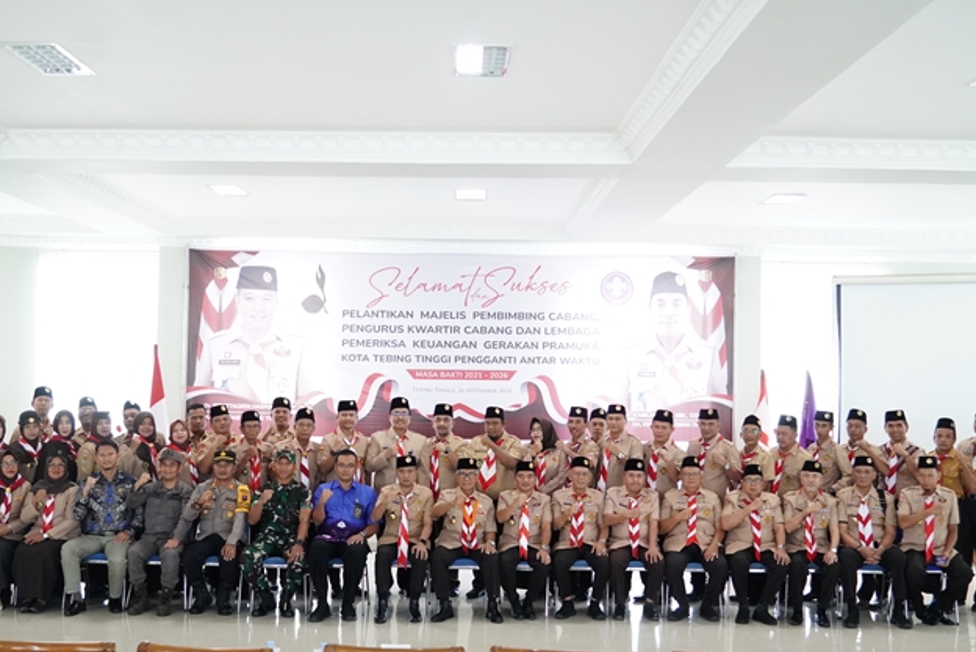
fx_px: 1126
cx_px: 479
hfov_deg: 46.9
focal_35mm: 42
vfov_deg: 32.3
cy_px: 332
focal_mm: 27
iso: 3200
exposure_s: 1/100
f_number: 4
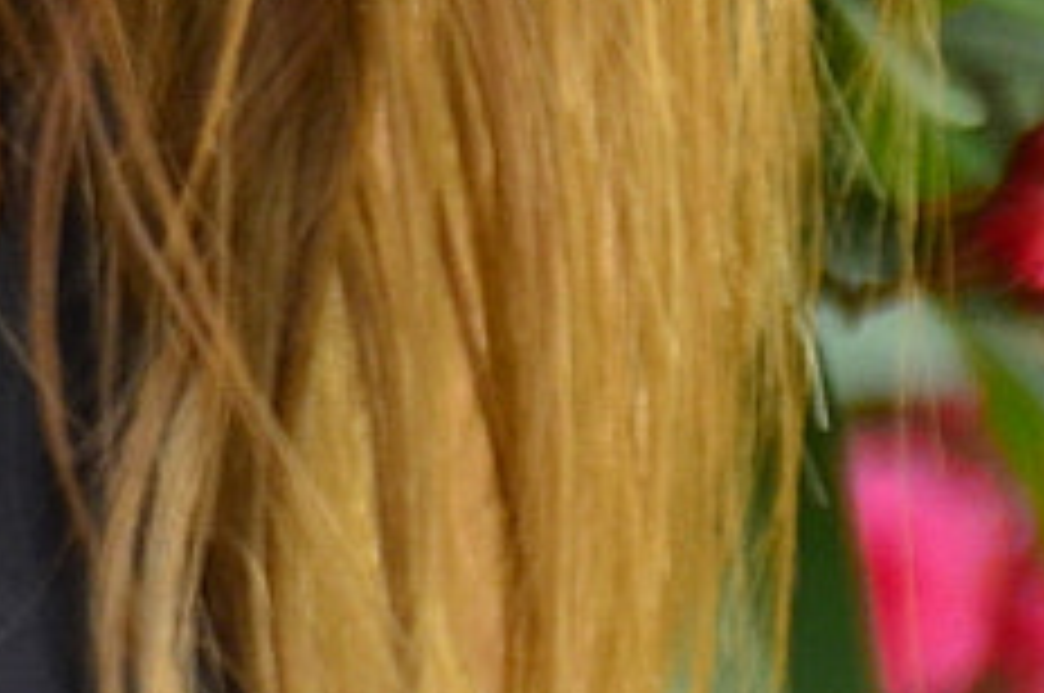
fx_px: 23920
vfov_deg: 1.6
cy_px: -1573
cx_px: -936
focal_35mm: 826
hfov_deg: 2.5
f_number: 5.3
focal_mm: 80
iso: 320
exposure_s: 1/100
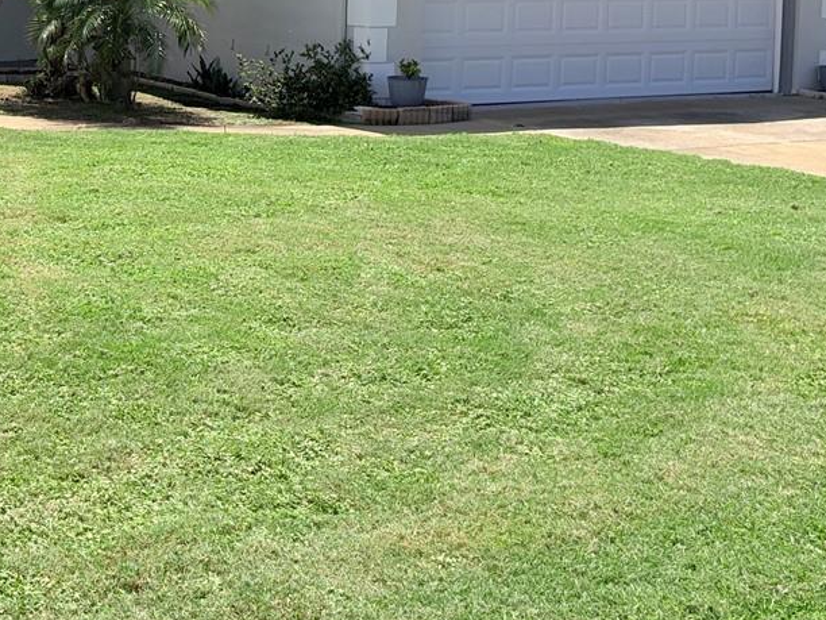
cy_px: 82
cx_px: 36
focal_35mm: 68
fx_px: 1623
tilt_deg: -4.4
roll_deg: -0.2
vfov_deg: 21.2
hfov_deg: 27.2
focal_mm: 5.96
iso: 50
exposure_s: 1/5348
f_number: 1.6
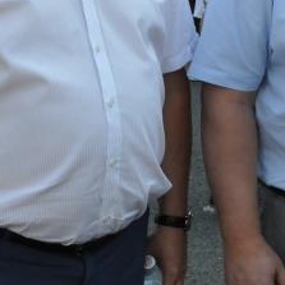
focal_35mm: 152
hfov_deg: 11.1
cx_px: 409
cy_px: -116
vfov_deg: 11.1
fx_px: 1416
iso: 1000
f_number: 10
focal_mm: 26
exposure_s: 1/400
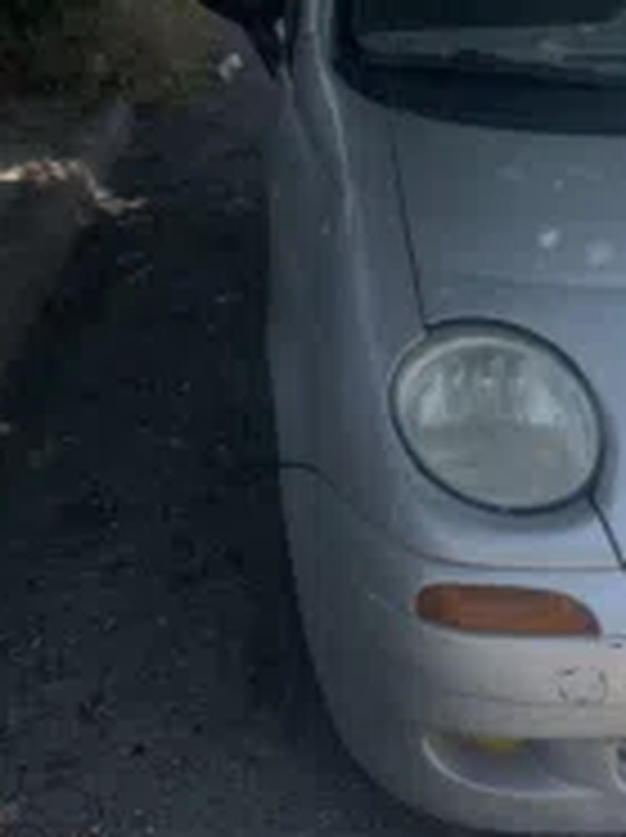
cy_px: 270
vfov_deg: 34.0
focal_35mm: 56
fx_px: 1353
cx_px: 667
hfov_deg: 24.5
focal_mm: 4.25
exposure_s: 1/1585
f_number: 1.8
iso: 25
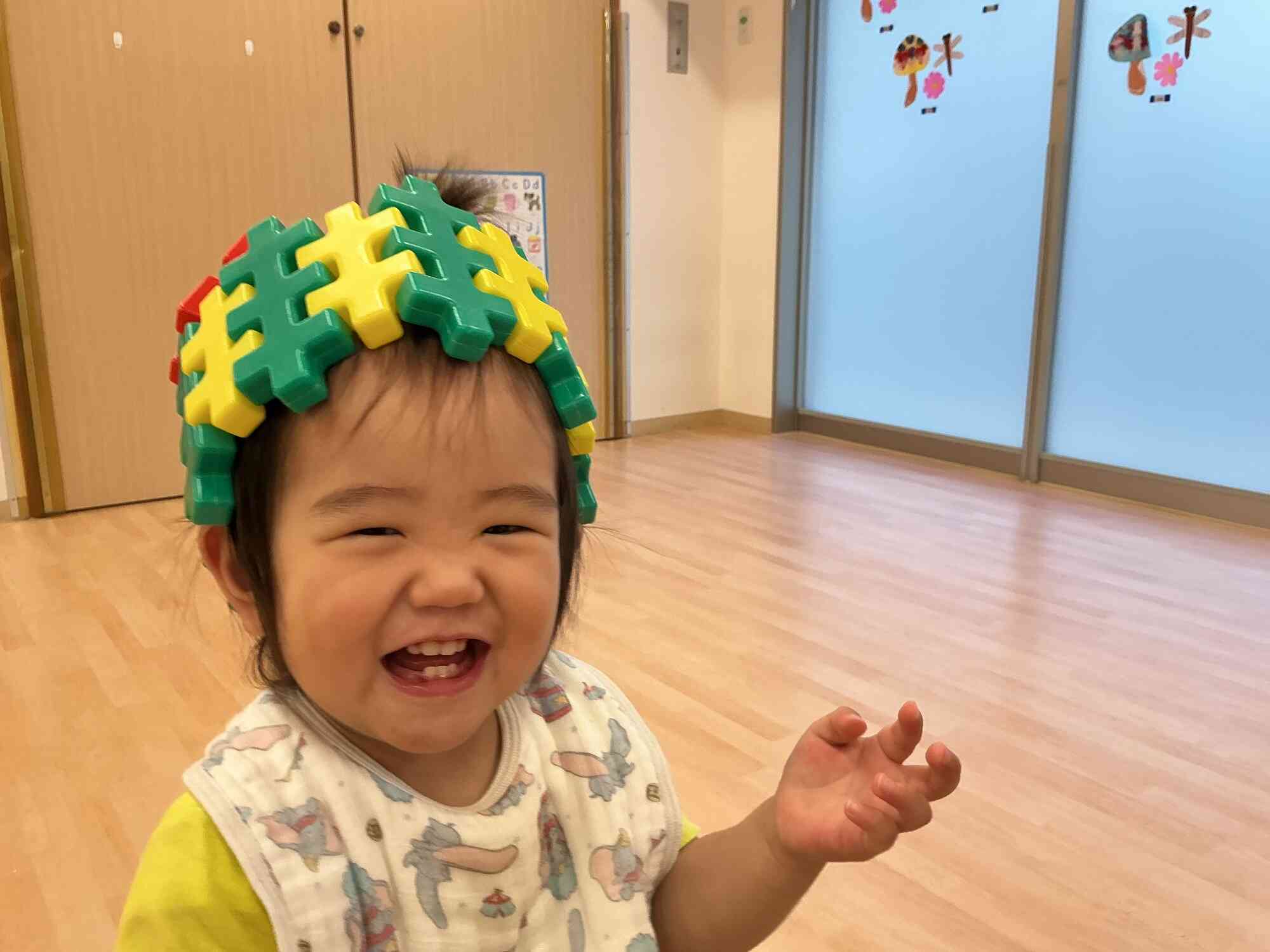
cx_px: 635
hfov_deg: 61.7
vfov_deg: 48.2
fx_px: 1064
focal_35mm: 29
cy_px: 476
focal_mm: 3
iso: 64
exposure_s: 1/120
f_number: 1.8
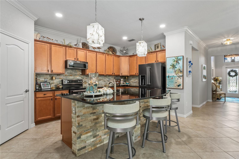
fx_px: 122
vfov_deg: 66.3
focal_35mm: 18
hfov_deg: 88.7
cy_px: 80
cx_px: 120
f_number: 9
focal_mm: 18.4
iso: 400
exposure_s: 1/2
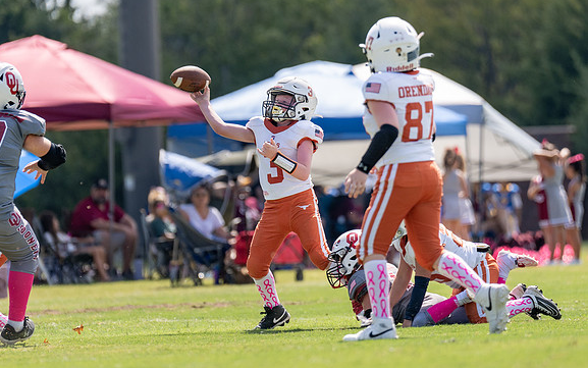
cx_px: 253
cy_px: 152
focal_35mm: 445
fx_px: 7133
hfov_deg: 4.7
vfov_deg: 3.0
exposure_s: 1/2500
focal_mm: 200
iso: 125
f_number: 2.8
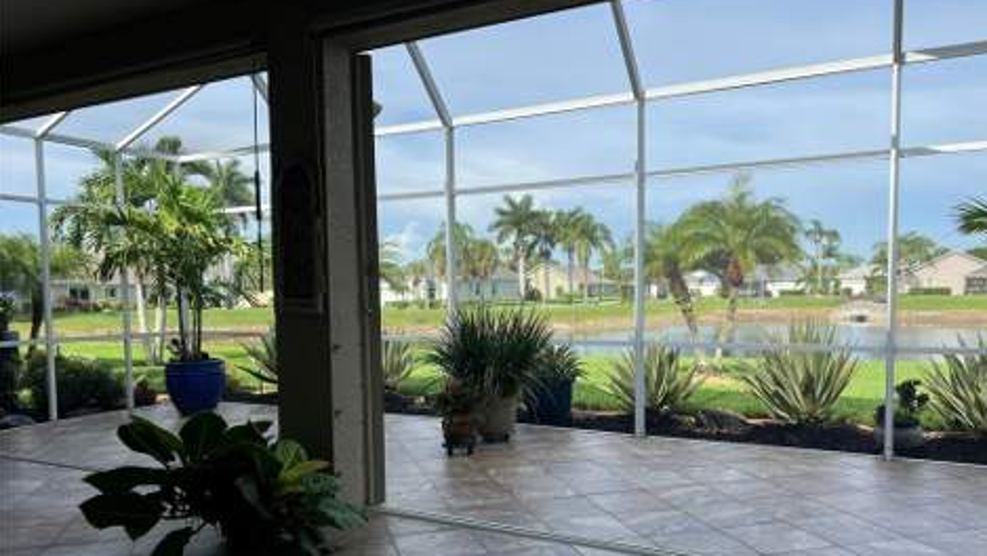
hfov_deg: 66.1
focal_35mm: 29
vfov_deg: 40.0
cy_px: 335
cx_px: 503
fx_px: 759
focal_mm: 5.7
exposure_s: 1/1869
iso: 50
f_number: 1.5
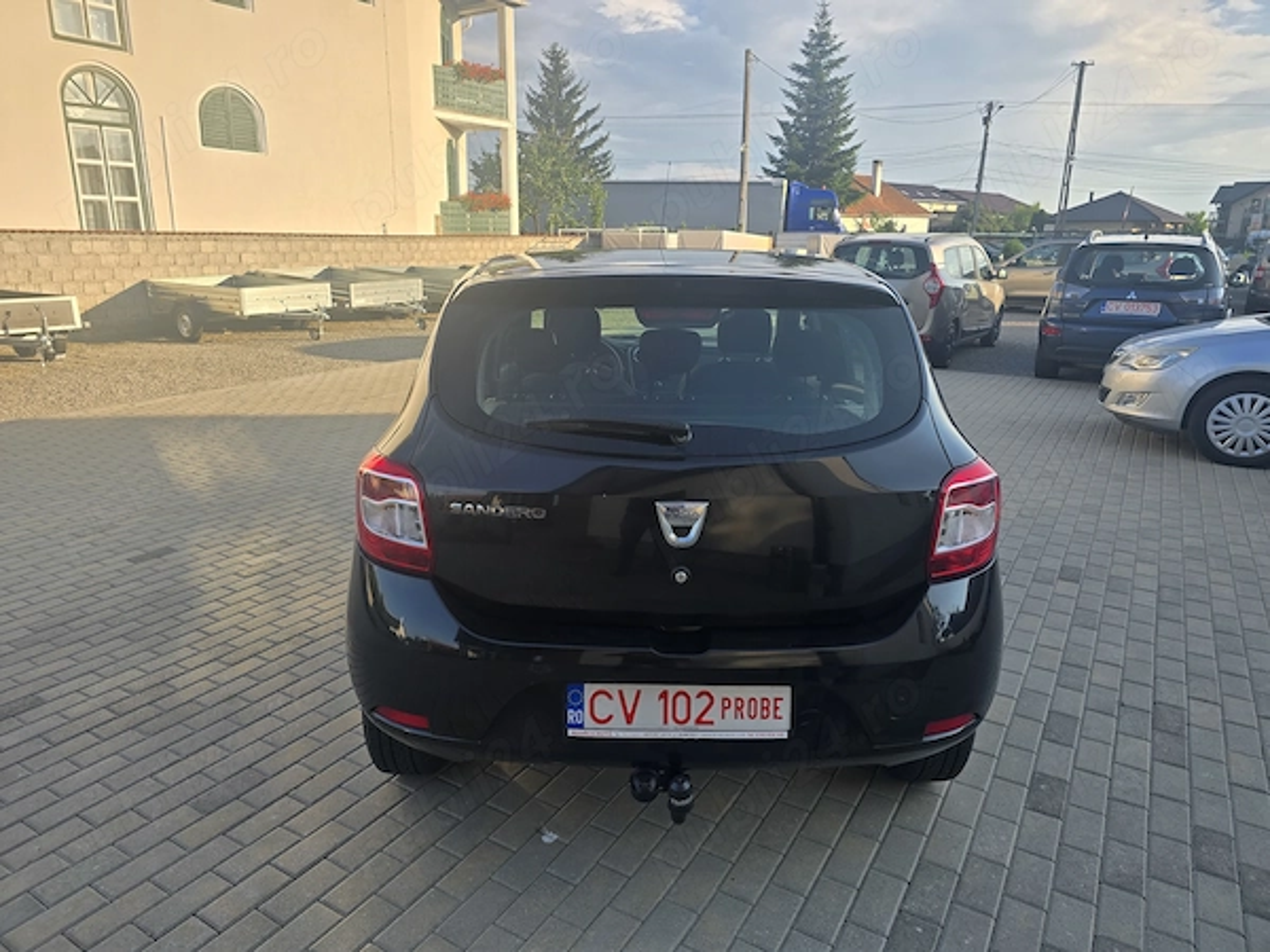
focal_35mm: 23
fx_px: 844
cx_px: 635
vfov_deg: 58.9
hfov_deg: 73.9
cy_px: 476
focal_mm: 6.3
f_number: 1.7
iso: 12
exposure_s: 1/446
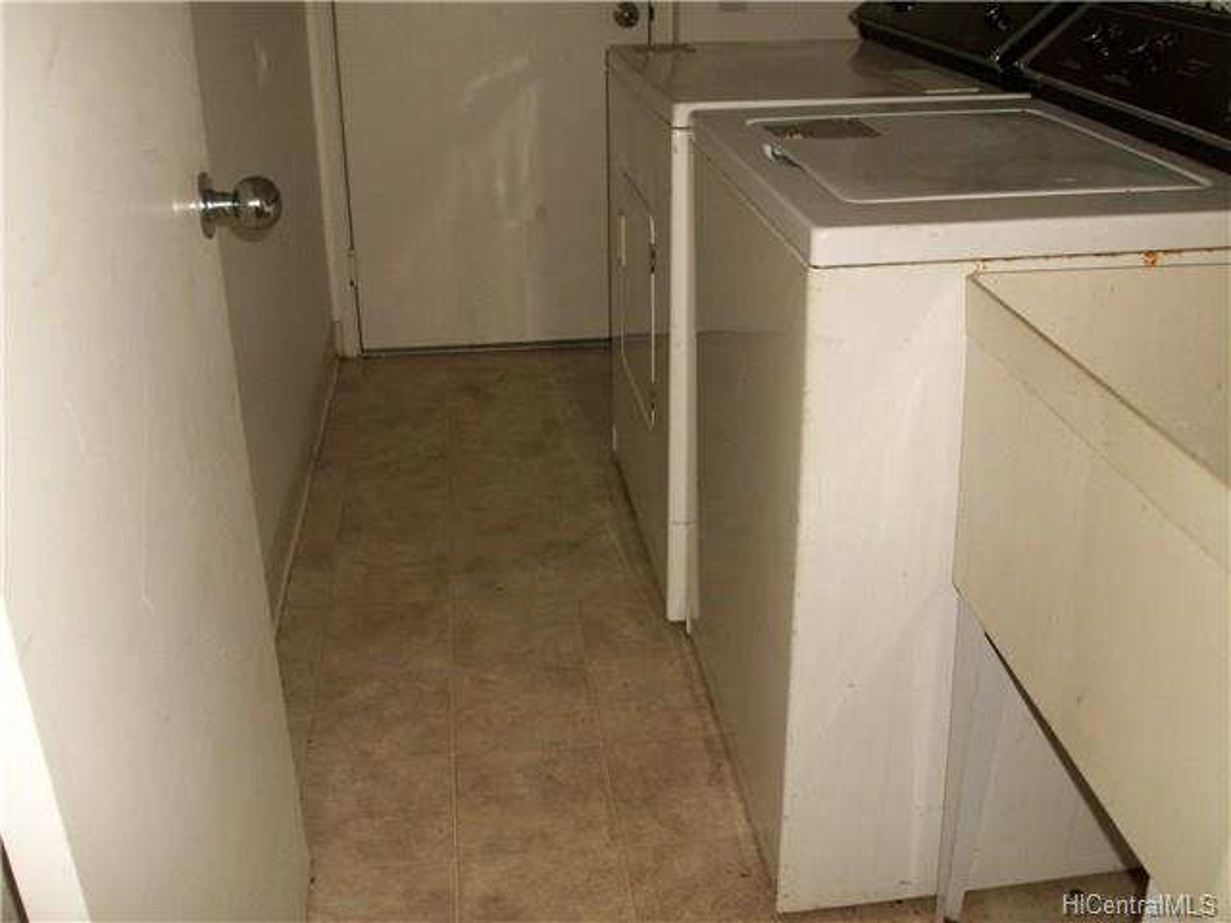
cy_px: 462
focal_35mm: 34
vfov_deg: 41.8
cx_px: 616
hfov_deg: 54.0
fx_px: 1209
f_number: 2.8
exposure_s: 1/60
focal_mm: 5.7
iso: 64
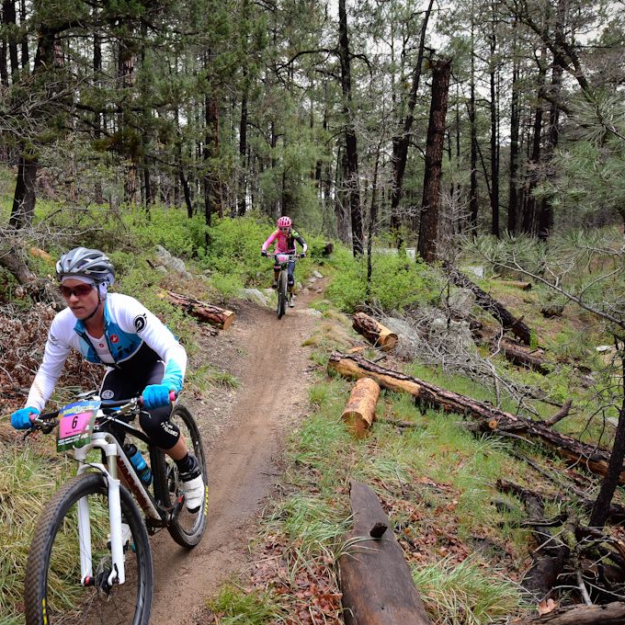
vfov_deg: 53.9
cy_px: 347
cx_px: 189
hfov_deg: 52.6
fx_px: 613
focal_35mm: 30
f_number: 5.6
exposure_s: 1/1000
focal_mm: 20
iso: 1600
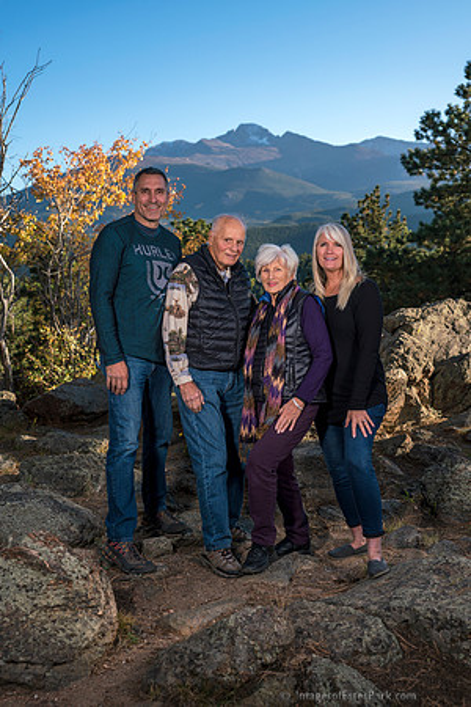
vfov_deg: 48.5
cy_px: 354
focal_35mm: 40
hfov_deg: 33.4
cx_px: 236
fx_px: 785
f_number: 4
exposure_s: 1/500
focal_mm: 40
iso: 100
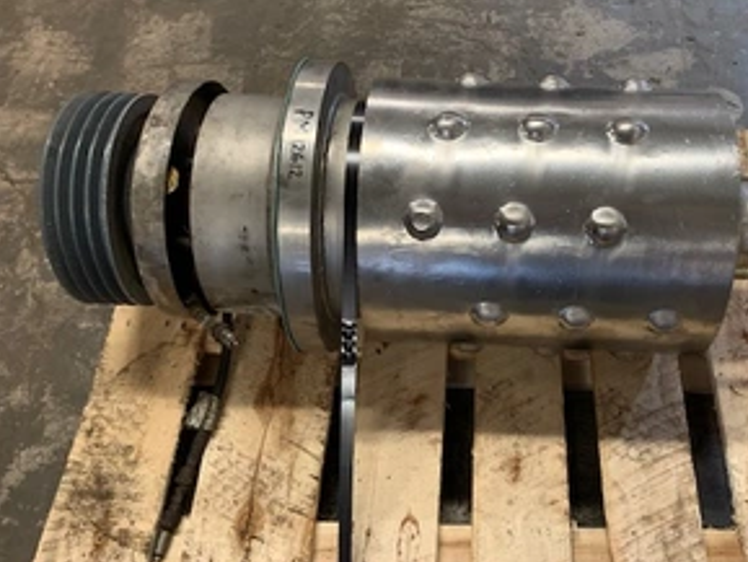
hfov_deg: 50.6
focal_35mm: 36
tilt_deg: -55.1
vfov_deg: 39.7
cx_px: 487
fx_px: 778
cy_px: 282
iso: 400
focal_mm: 4.25
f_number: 1.8
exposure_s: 1/30
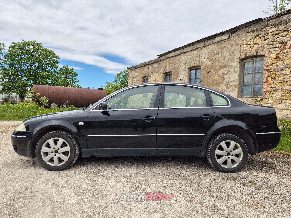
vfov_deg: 58.9
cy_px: 109
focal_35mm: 23
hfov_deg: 73.9
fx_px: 193
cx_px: 146
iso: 25
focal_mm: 5.4
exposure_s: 1/1204
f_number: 1.8
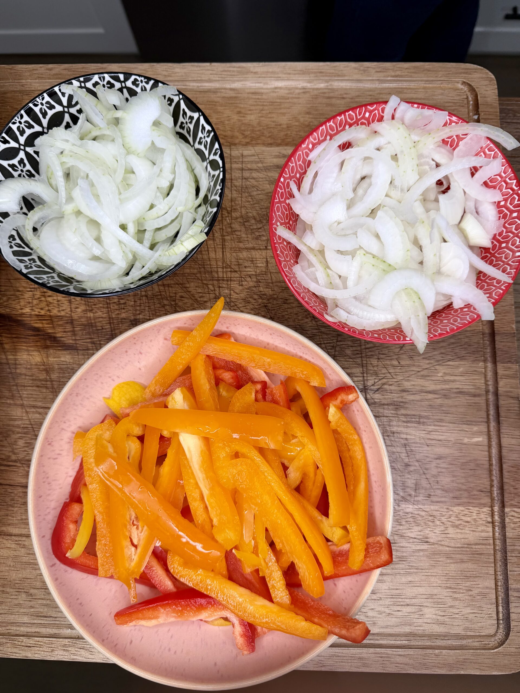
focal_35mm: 24
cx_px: 260
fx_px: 481
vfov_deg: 71.6
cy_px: 346
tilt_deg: -79.4
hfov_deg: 56.8
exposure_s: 1/822
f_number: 1.78
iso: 80
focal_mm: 6.76
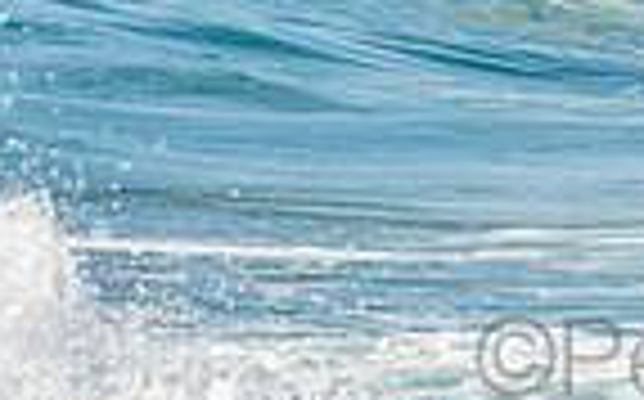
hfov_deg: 0.8
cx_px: 824
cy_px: -389
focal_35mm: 2489
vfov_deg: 0.5
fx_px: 43633
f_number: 5.6
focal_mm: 400
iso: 250
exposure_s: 1/1250
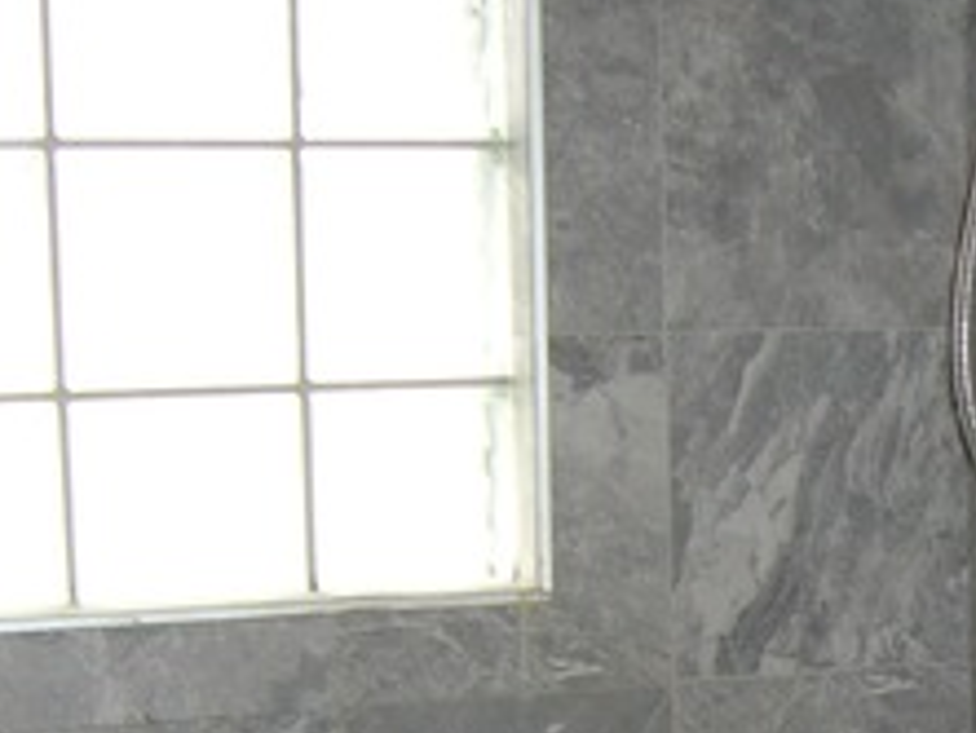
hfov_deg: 17.4
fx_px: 3103
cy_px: 971
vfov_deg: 13.0
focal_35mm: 110
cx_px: 1038
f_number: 2.7
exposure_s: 1/60
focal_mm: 6.2
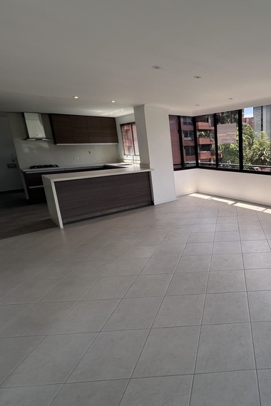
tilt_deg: -13.8
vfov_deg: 86.9
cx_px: 243
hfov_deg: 56.0
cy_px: 197
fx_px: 214
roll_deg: +1.0
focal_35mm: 19
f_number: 1.8
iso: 32
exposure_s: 1/246
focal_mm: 1.57
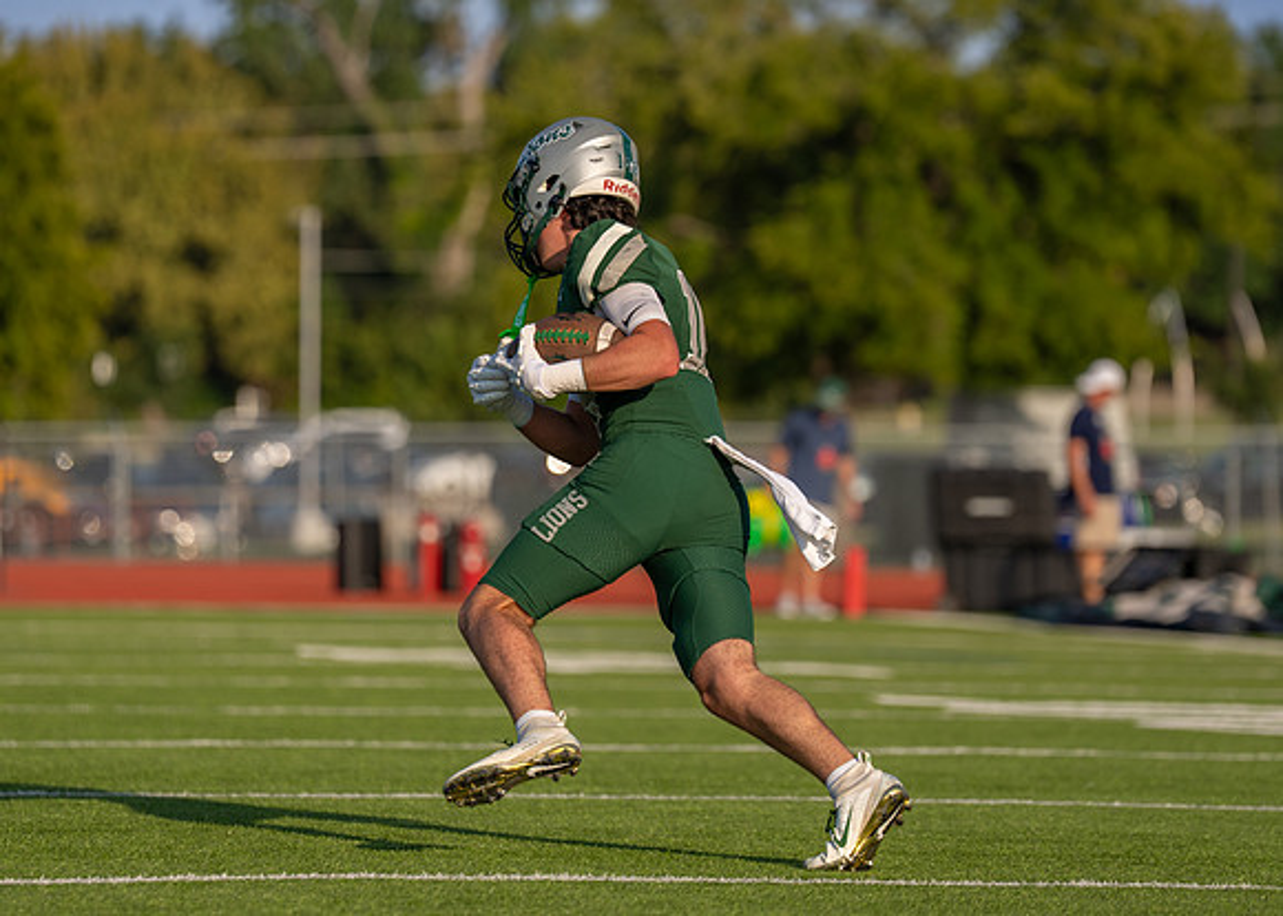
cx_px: 632
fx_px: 8926
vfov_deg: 5.9
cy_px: 392
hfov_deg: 8.2
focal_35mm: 245
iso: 100
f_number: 2.8
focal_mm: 162
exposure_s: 1/2000
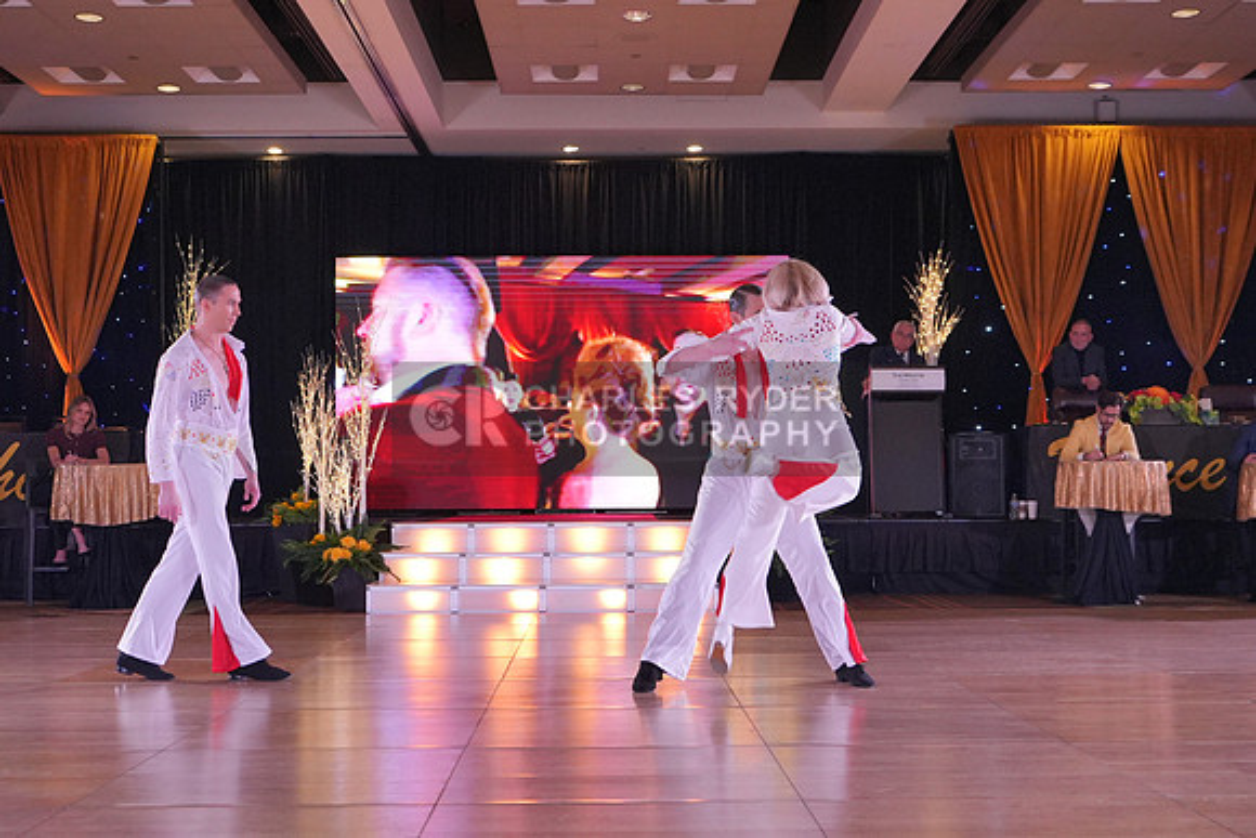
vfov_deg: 27.5
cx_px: 628
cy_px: 419
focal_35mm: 49
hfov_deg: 40.3
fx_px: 1710
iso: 2000
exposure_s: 1/400
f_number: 4
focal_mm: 33
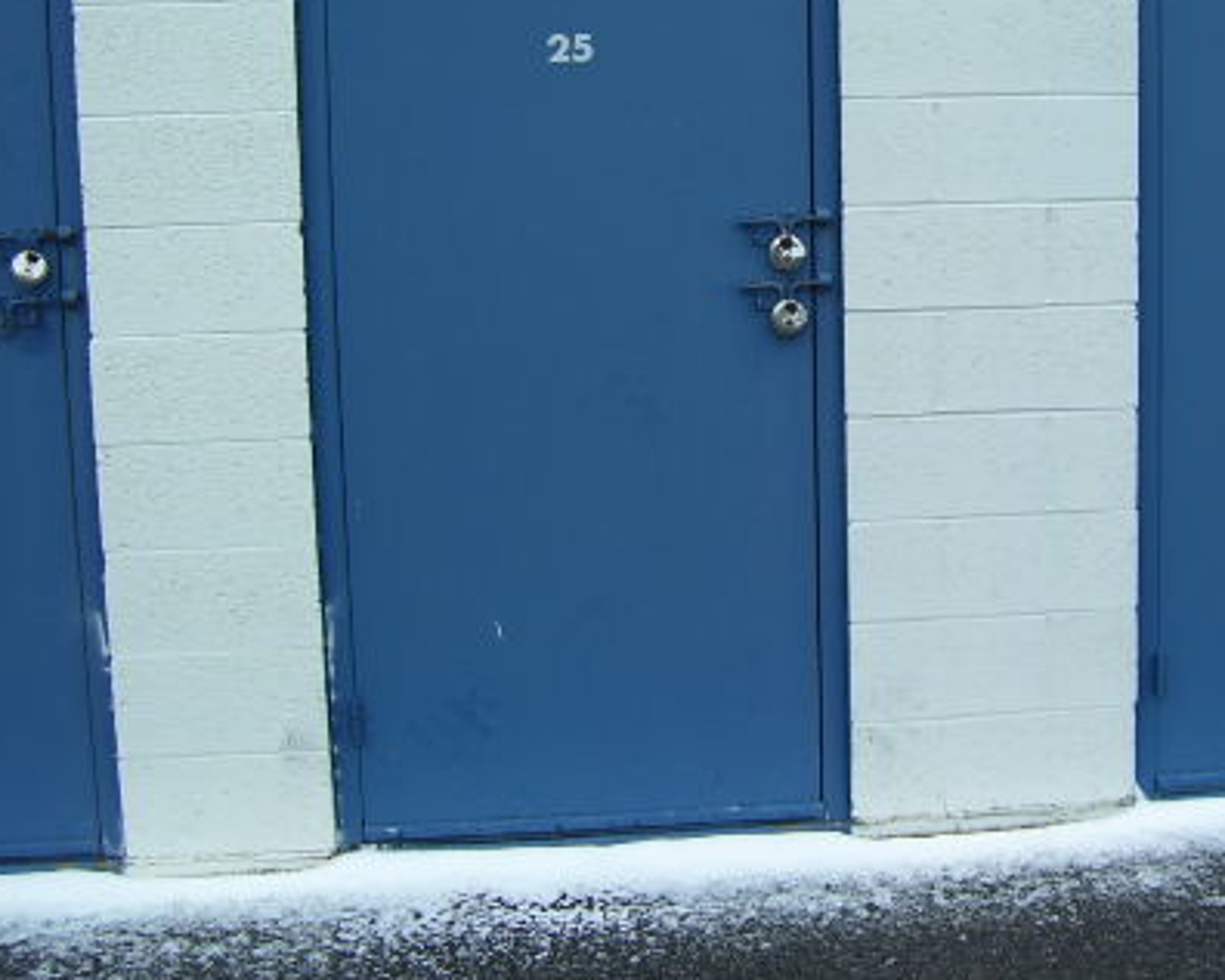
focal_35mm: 52
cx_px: 866
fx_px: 1886
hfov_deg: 35.4
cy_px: 277
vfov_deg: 28.8
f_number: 2.7
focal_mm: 5.6
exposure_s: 1/350
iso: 80
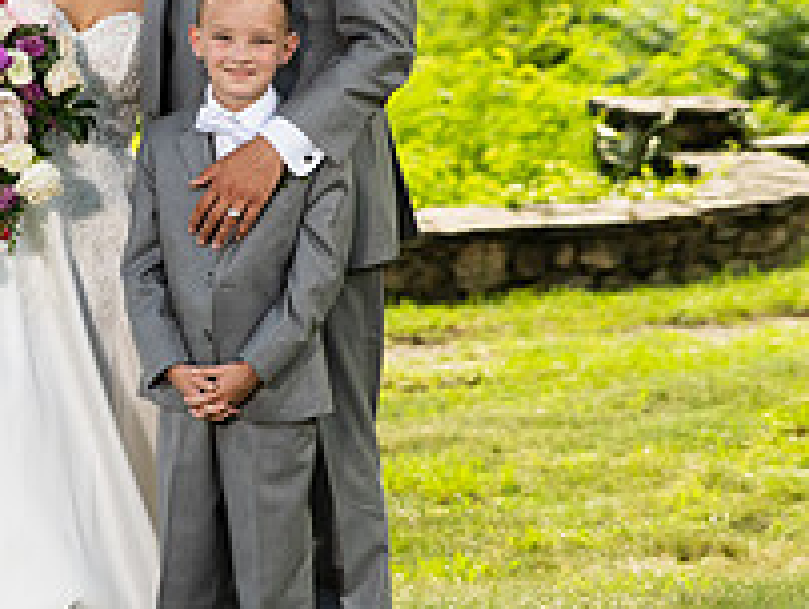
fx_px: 4750
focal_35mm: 203
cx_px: 128
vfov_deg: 7.3
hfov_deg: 9.7
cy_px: 83
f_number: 2.8
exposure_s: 1/4000
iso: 1000
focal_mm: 70
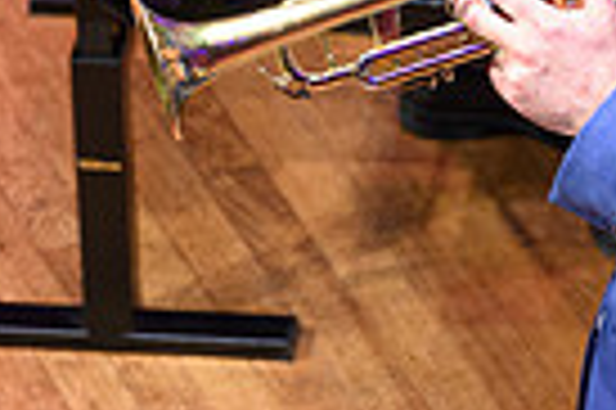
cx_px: 656
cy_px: -358
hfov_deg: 3.3
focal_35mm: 616
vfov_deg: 2.2
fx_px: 10528
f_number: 5.6
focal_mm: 145
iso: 1600
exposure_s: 1/125
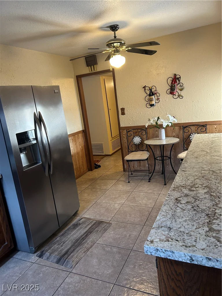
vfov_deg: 67.3
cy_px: 148
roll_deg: +7.6
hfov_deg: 53.1
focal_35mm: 26
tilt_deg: -10.2
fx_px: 222
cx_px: 111
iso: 200
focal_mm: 5.7
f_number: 1.5
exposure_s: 1/60
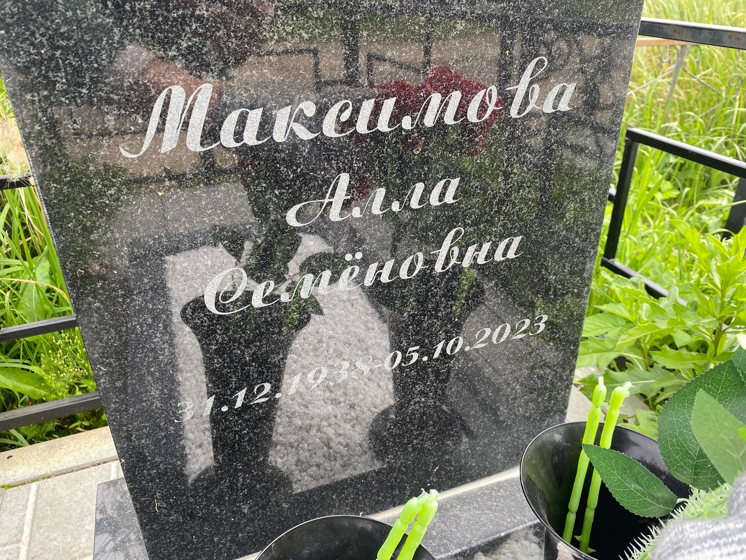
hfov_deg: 67.3
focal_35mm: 26
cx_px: 373
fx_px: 560
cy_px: 280
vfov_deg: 53.1
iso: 32
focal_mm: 4.25
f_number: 1.8
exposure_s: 1/122
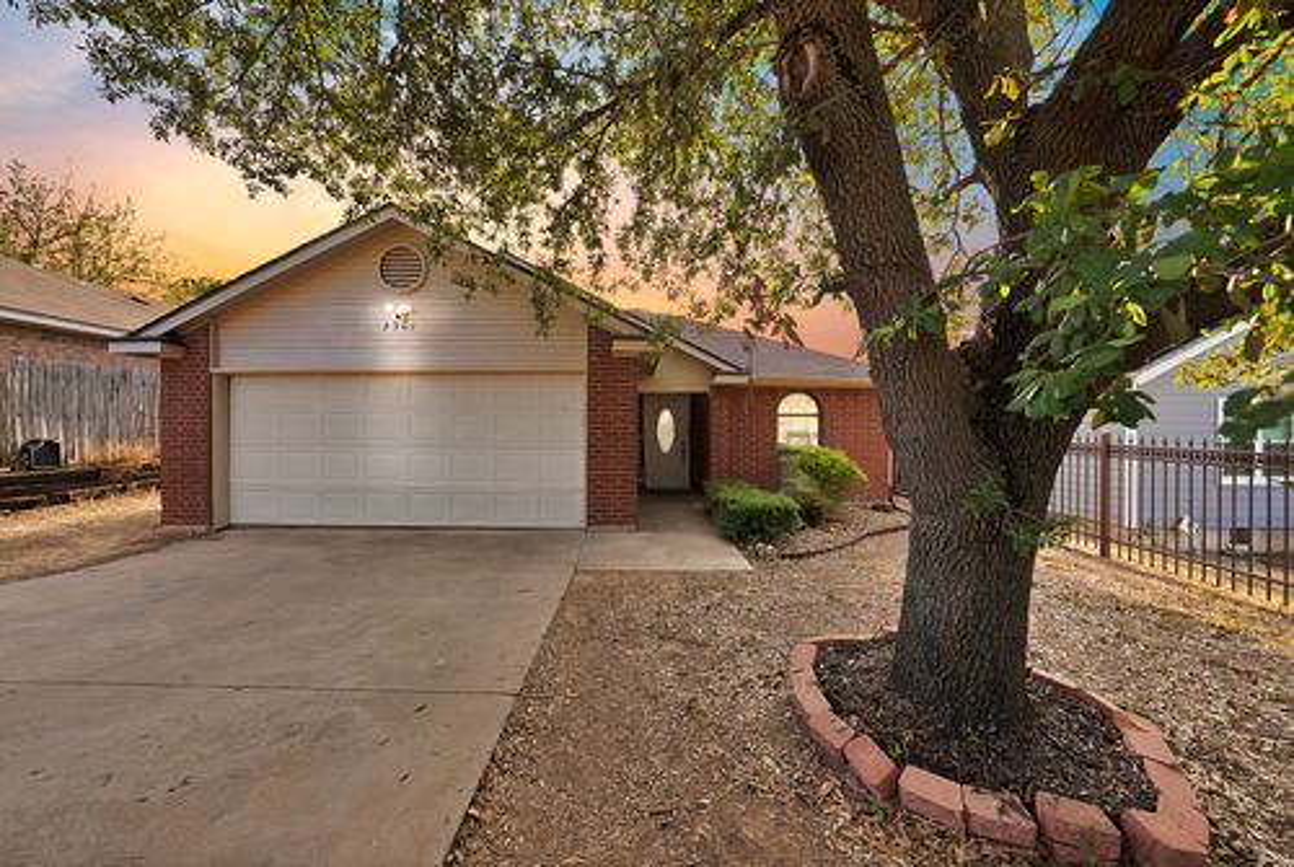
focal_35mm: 12
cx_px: 647
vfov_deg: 90.2
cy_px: 434
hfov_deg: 112.5
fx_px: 432
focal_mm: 12
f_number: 4
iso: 1600
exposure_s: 1/800
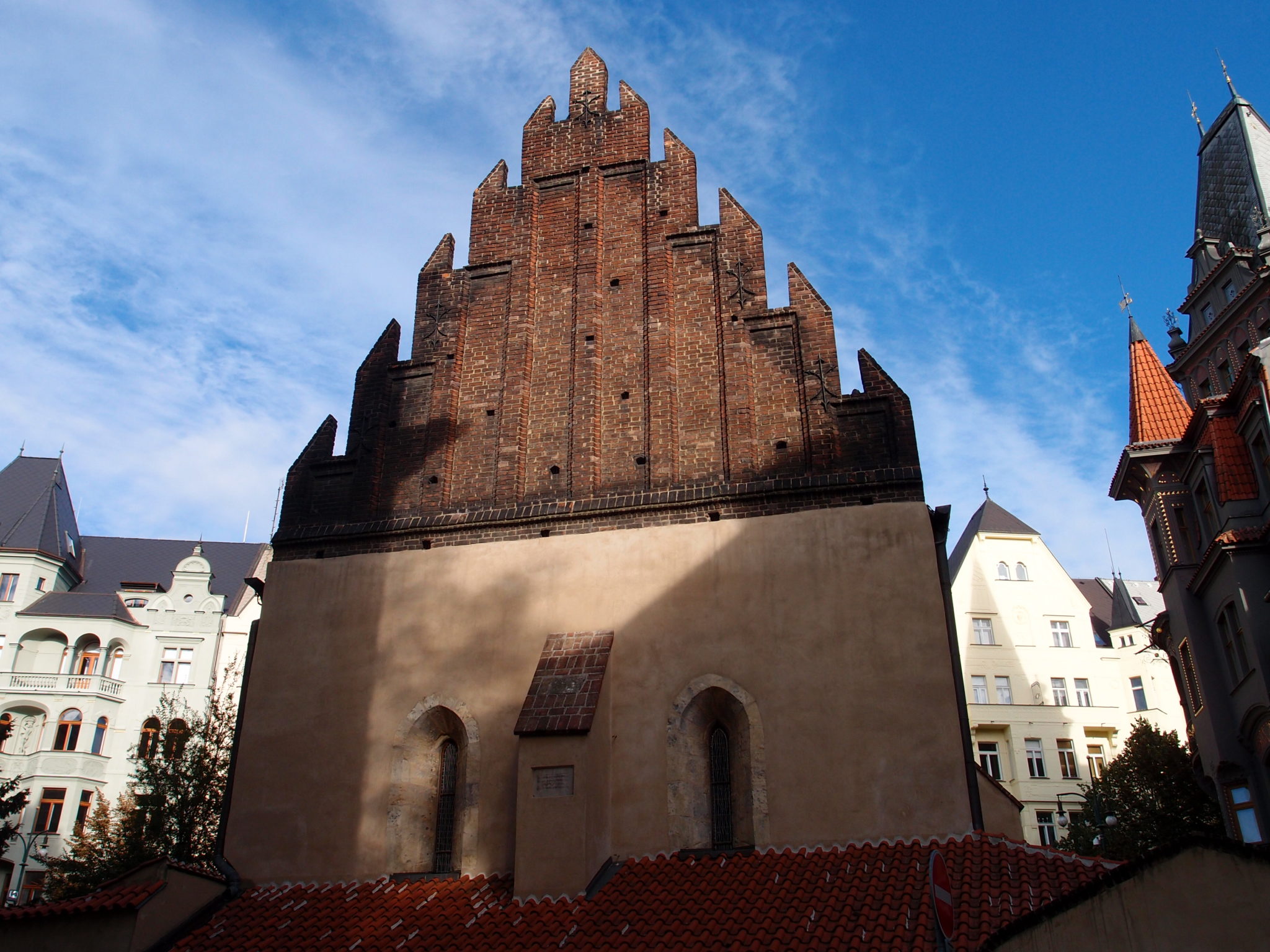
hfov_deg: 60.0
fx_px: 1101
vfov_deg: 46.8
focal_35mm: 30
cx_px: 635
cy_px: 476
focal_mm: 6.48
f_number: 3.5
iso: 100
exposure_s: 1/800
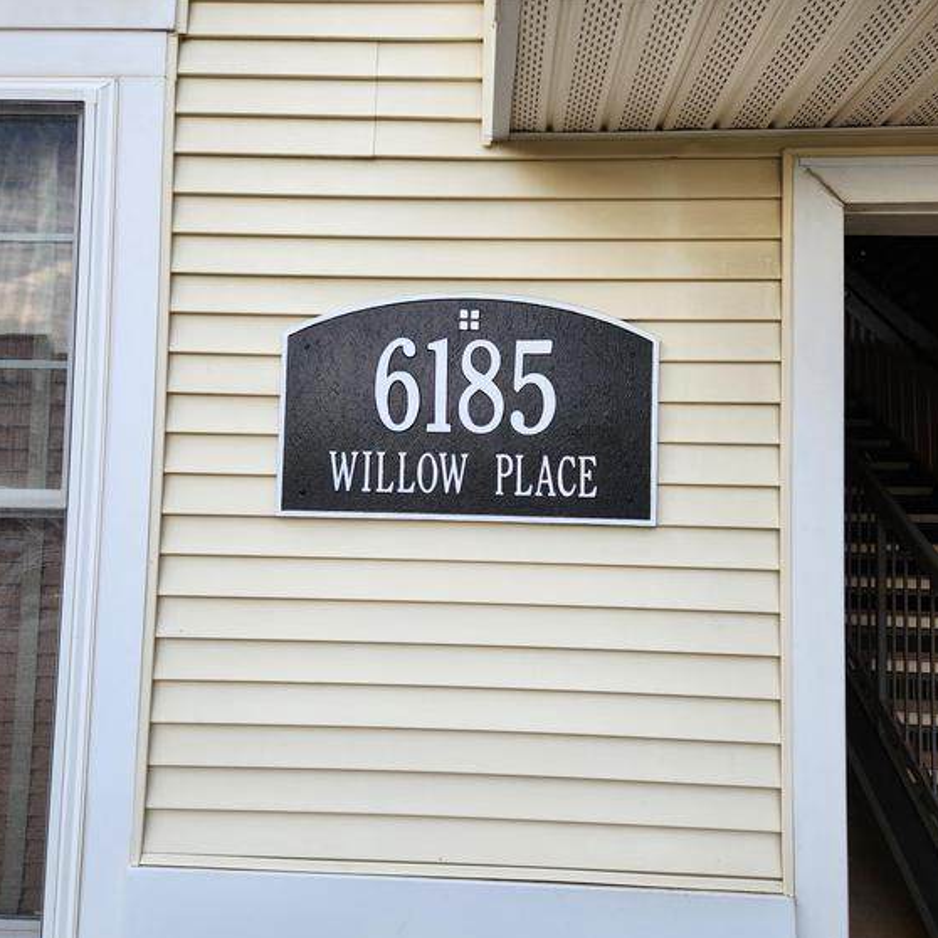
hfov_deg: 57.3
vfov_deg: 57.3
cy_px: 451
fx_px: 858
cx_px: 476
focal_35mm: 28
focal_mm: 5.4
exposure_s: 1/222
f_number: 1.8
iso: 20
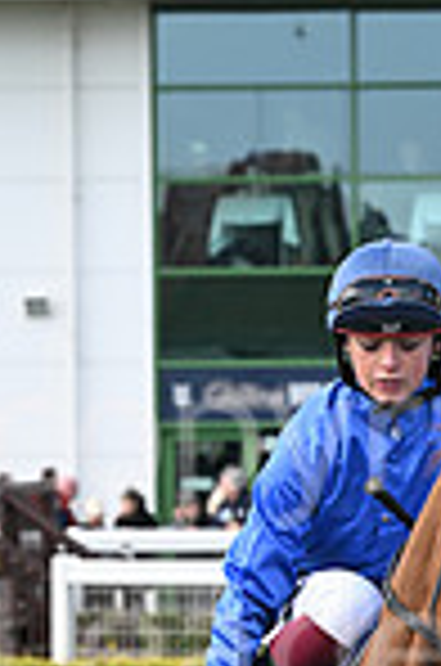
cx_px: 490
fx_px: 5907
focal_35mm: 320
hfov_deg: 4.3
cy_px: 680
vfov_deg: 6.4
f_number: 6.3
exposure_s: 1/500
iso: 400
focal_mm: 105
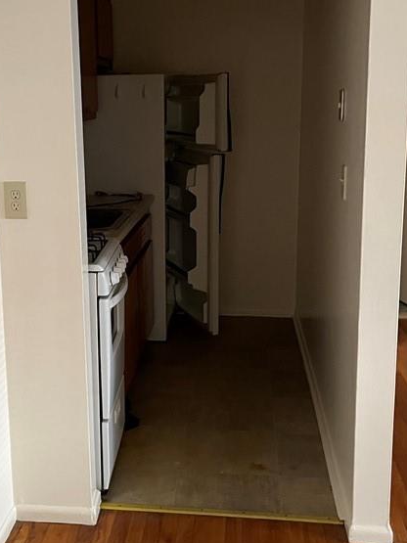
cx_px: 129
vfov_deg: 39.6
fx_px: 753
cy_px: 250
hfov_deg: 30.0
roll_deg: +3.7
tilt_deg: -13.0
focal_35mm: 48
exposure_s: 1/47
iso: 500
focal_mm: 5.1
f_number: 1.6
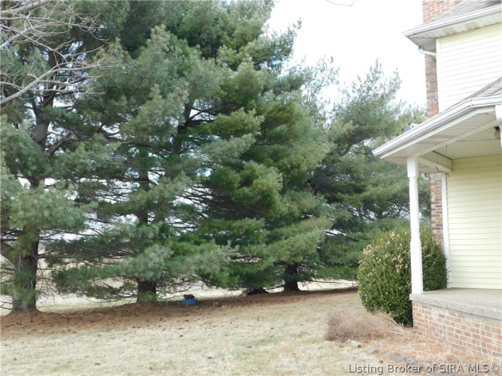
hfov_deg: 51.4
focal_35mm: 36
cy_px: 188
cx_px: 251
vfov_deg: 39.6
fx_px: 522
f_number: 3.5
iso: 125
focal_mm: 6.3
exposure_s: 1/200
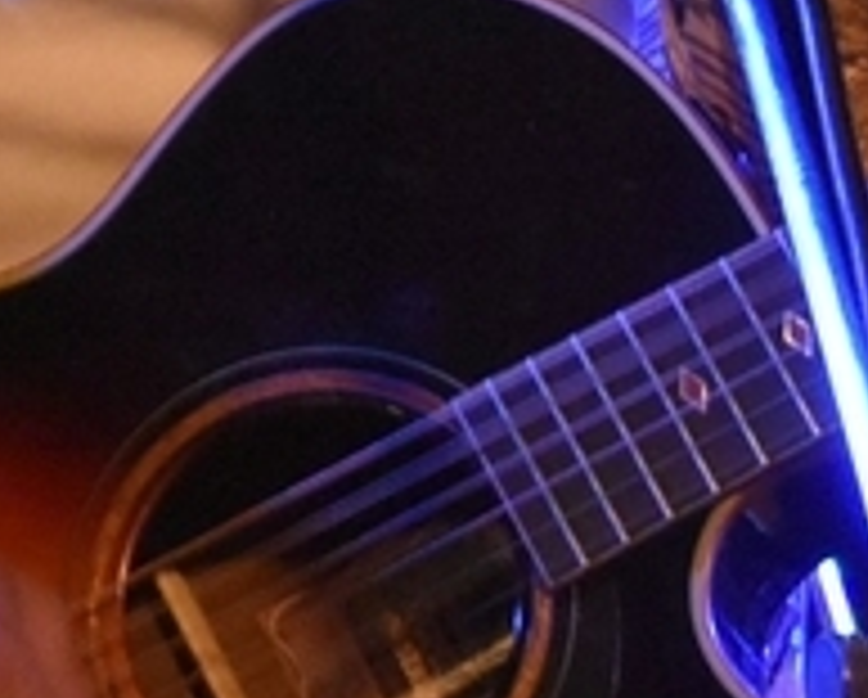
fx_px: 9905
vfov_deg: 4.0
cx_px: 351
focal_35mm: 385
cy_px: -365
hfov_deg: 5.0
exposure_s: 1/60
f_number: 4.8
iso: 4000
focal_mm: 44
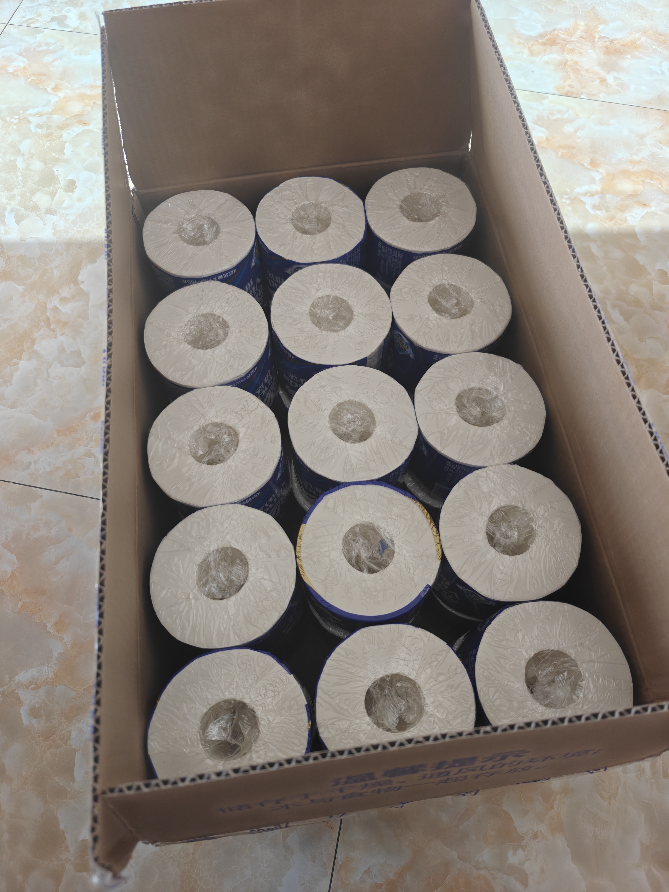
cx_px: 334
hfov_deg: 58.9
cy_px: 446
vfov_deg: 73.9
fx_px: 593
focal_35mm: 23
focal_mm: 6.06
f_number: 1.6
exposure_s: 1/100
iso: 800
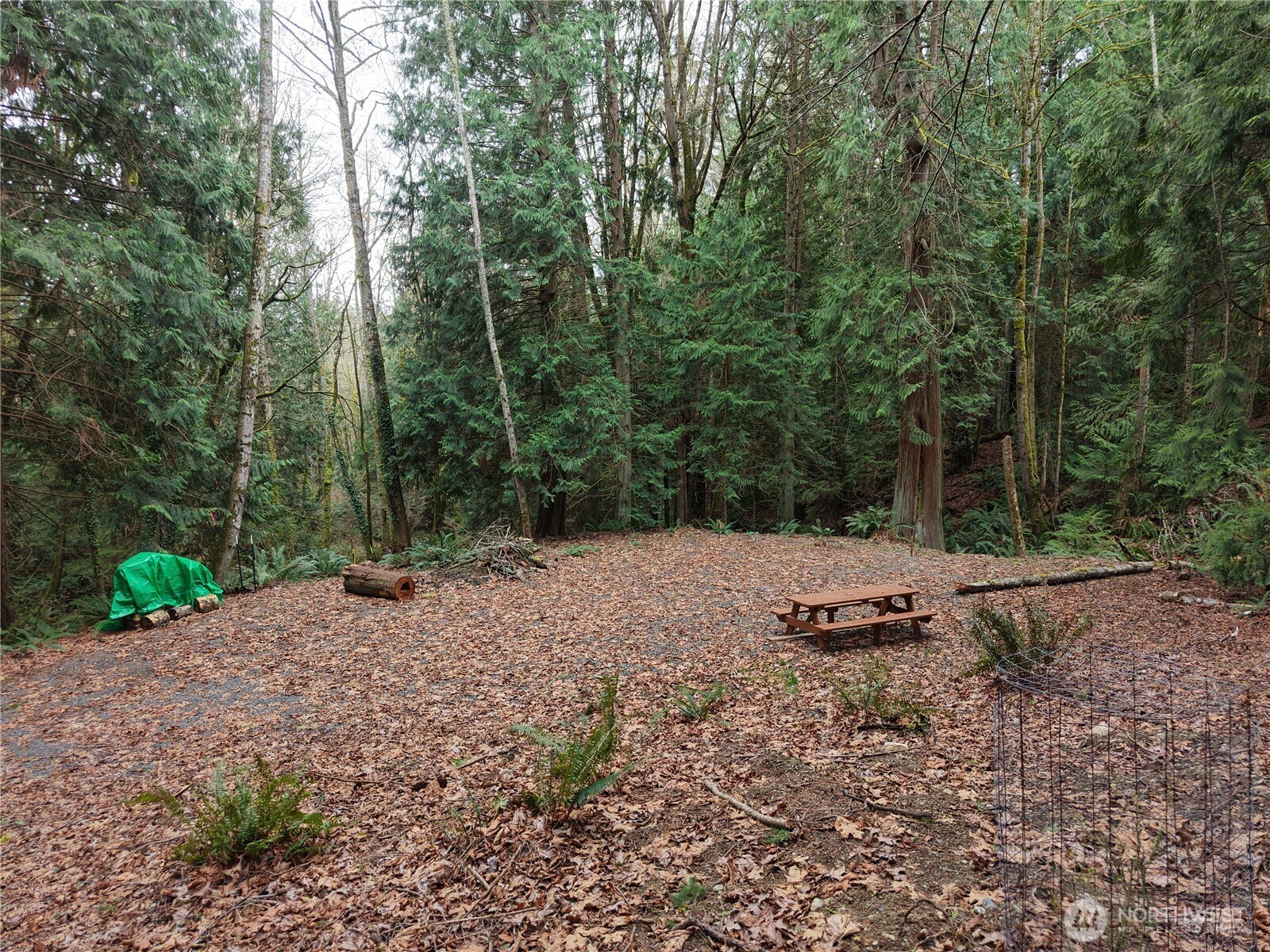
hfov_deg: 71.6
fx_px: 881
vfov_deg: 56.8
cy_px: 476
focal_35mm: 24
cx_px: 635
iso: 400
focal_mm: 8.67
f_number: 1.8
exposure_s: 1/180
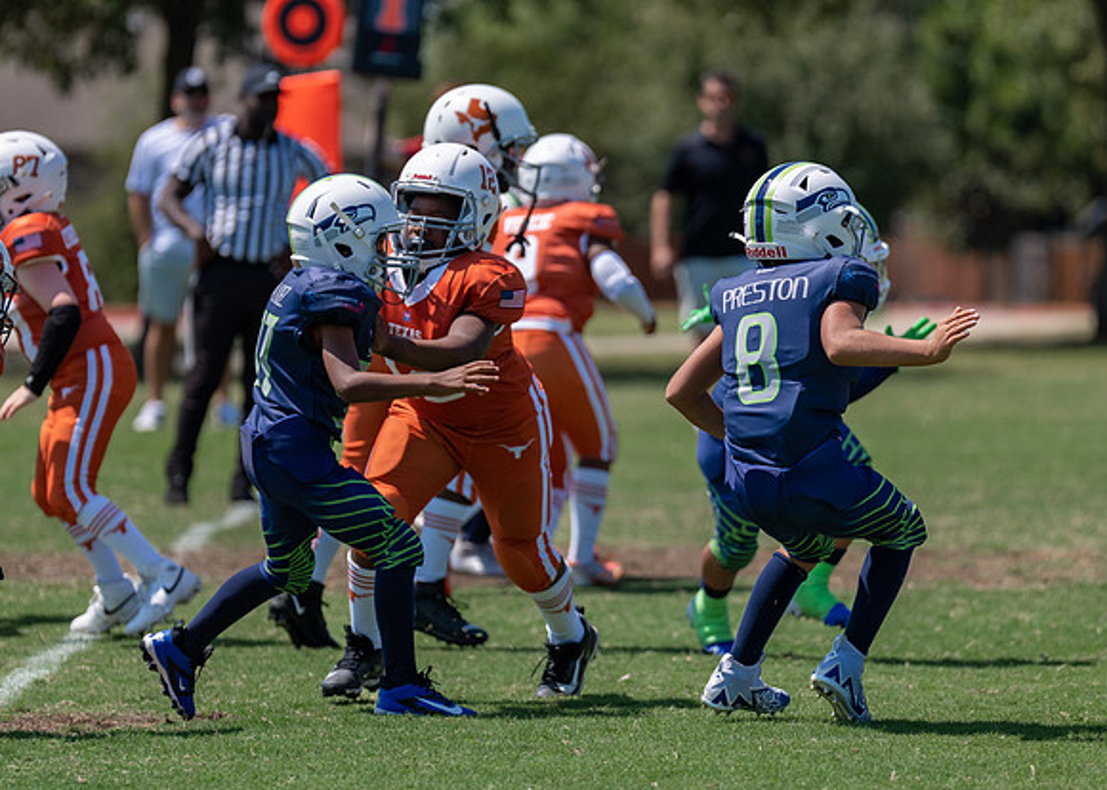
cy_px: 399
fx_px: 10011
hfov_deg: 6.3
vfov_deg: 4.5
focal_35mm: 318
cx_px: 572
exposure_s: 1/2000
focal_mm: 200
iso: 100
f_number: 2.8
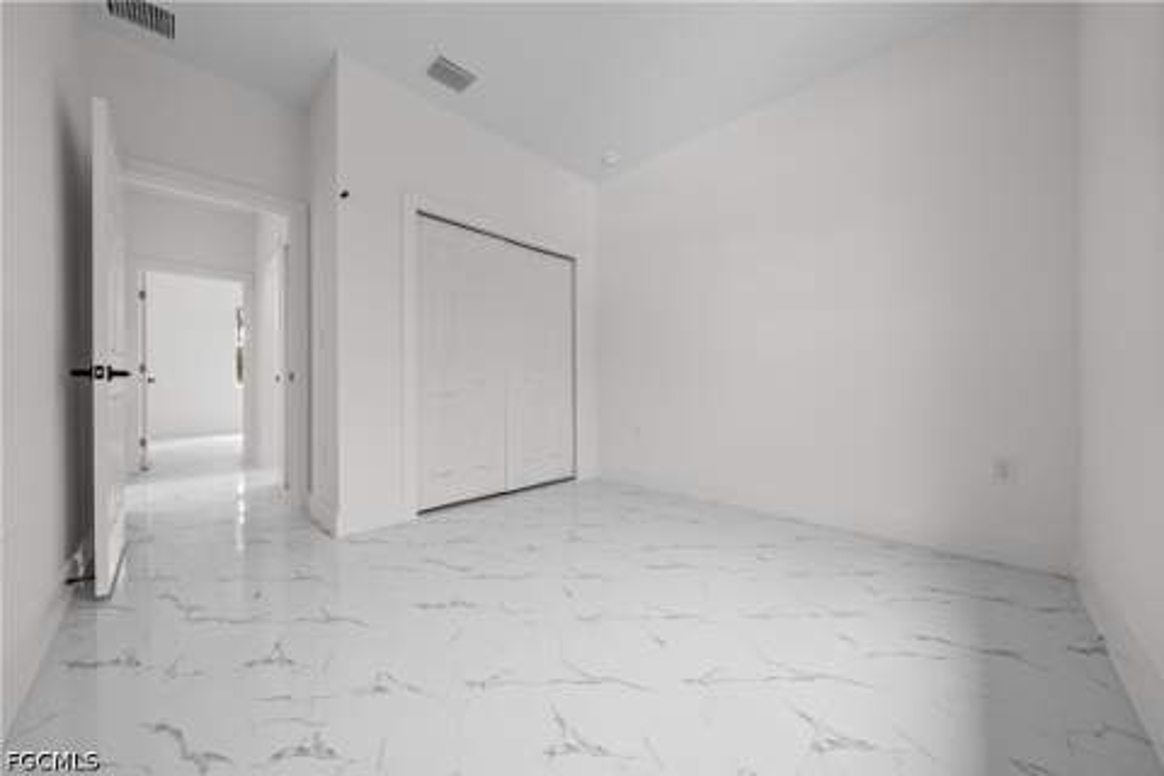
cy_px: 388
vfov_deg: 90.0
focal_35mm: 12
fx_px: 388
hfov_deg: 112.6
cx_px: 582
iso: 200
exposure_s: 1/2
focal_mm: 12
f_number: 9
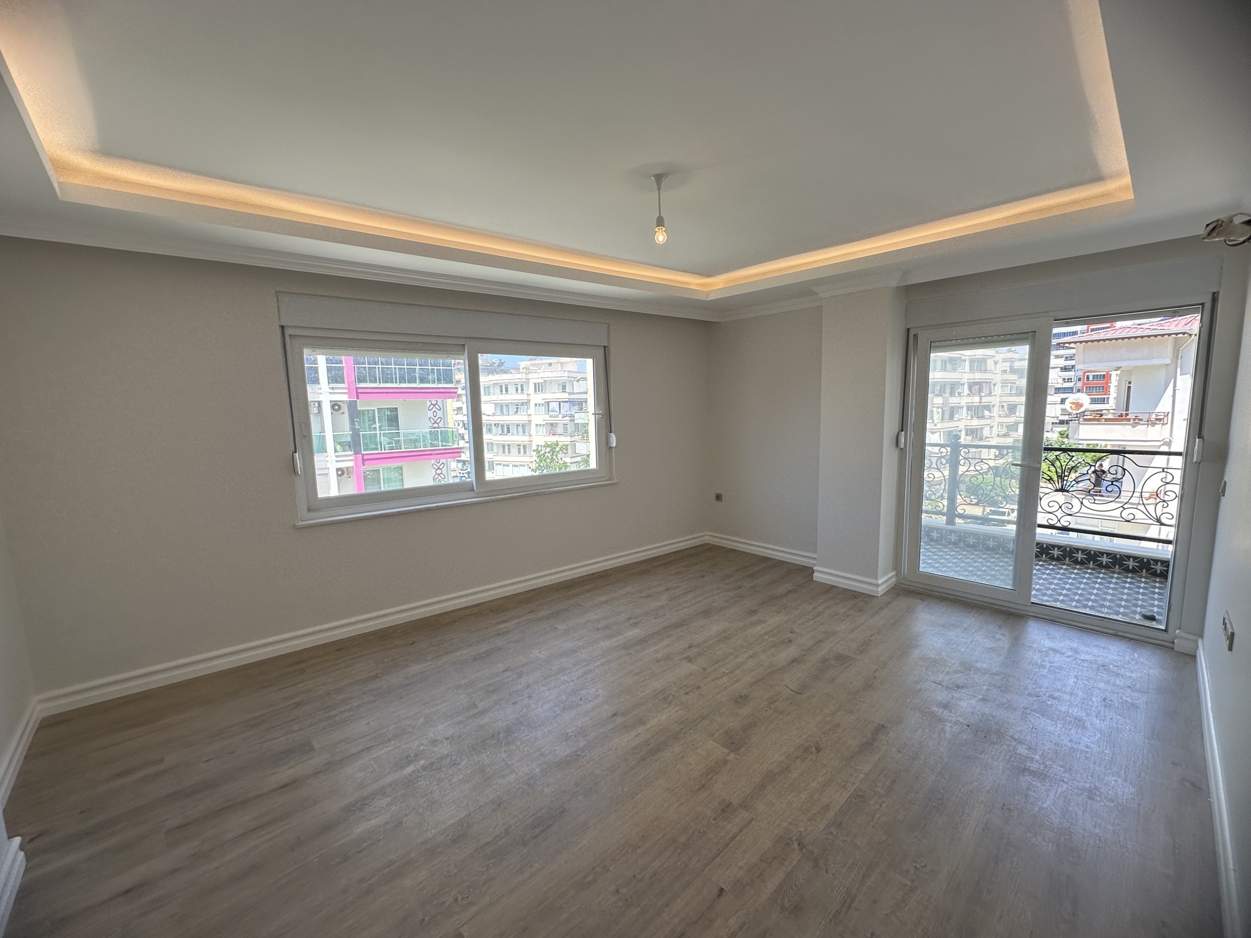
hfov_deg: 102.1
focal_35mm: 14
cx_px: 626
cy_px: 469
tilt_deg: -6.2
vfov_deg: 85.7
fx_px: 506
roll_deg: +1.7
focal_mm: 2.22
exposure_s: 1/265
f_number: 2.2
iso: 40
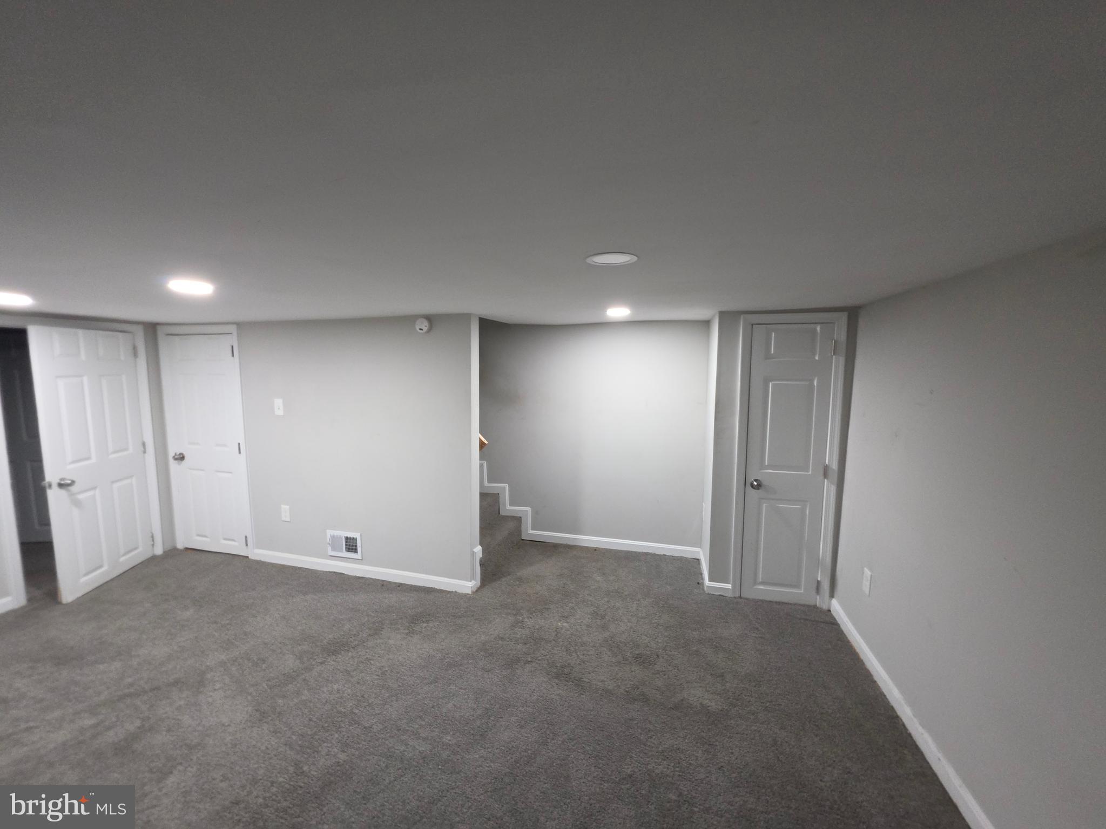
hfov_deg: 106.2
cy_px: 414
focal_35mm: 13
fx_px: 415
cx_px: 553
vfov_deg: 89.9
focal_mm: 2.2
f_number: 1.9
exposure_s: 1/60
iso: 320
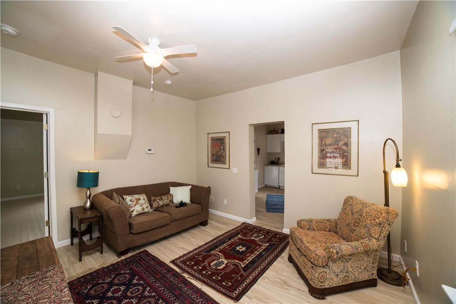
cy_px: 152
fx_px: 177
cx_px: 228
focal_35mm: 14
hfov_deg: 104.2
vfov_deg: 81.2
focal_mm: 14
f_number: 8
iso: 400
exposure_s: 1/60
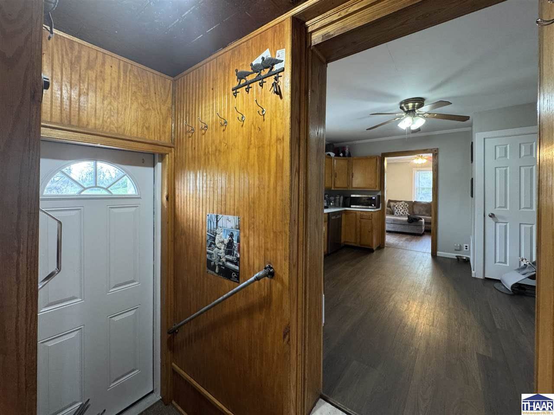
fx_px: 224
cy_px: 208
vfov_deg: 85.6
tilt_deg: -3.1
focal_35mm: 14
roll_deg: -0.6
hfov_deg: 102.1
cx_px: 277
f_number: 2.2
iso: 250
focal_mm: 2.22
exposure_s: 1/60
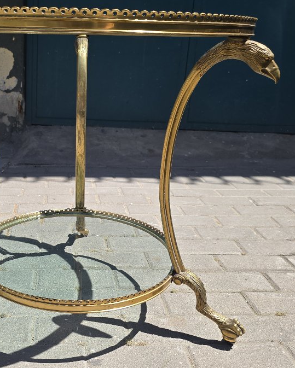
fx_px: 436
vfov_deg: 45.8
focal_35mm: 40
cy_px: 185
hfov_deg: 36.6
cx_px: 78
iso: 12
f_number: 1.7
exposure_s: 1/532
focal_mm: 6.3
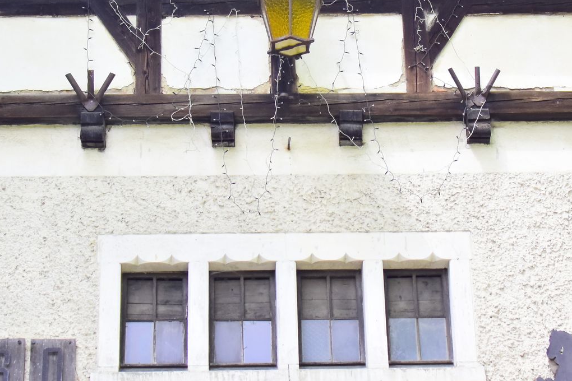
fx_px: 1636
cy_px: 190
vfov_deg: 13.3
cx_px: 307
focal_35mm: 103
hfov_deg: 19.8
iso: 1000
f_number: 3.2
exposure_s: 1/1250
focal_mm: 35
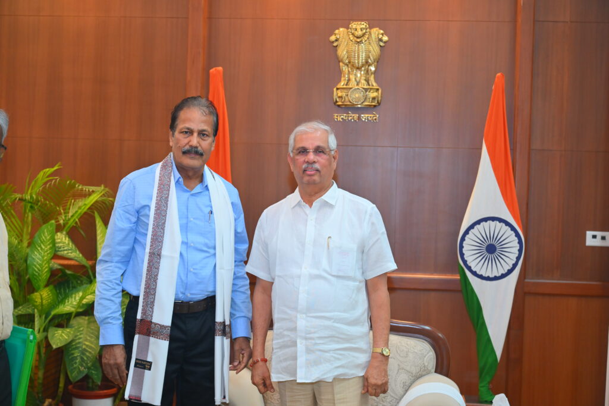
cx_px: 304
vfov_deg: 23.8
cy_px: 203
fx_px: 964
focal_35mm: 57
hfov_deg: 35.0
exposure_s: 1/125
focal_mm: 57
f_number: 4.5
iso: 1000
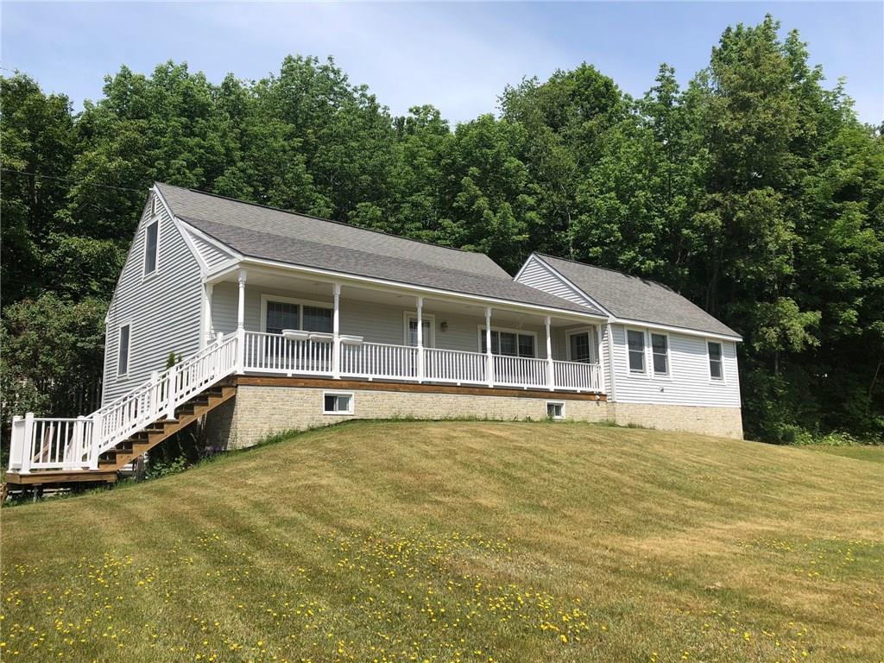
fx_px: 741
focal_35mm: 29
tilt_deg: +10.5
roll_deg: +0.9
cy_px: 332
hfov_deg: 61.7
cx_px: 442
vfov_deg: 48.2
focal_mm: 3.99
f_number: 1.8
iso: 20
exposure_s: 1/1845
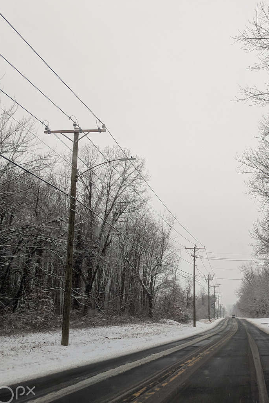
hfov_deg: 30.3
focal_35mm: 42
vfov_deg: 46.4
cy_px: 212
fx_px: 471
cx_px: 251
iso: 65
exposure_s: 1/322
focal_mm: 4.67
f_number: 2
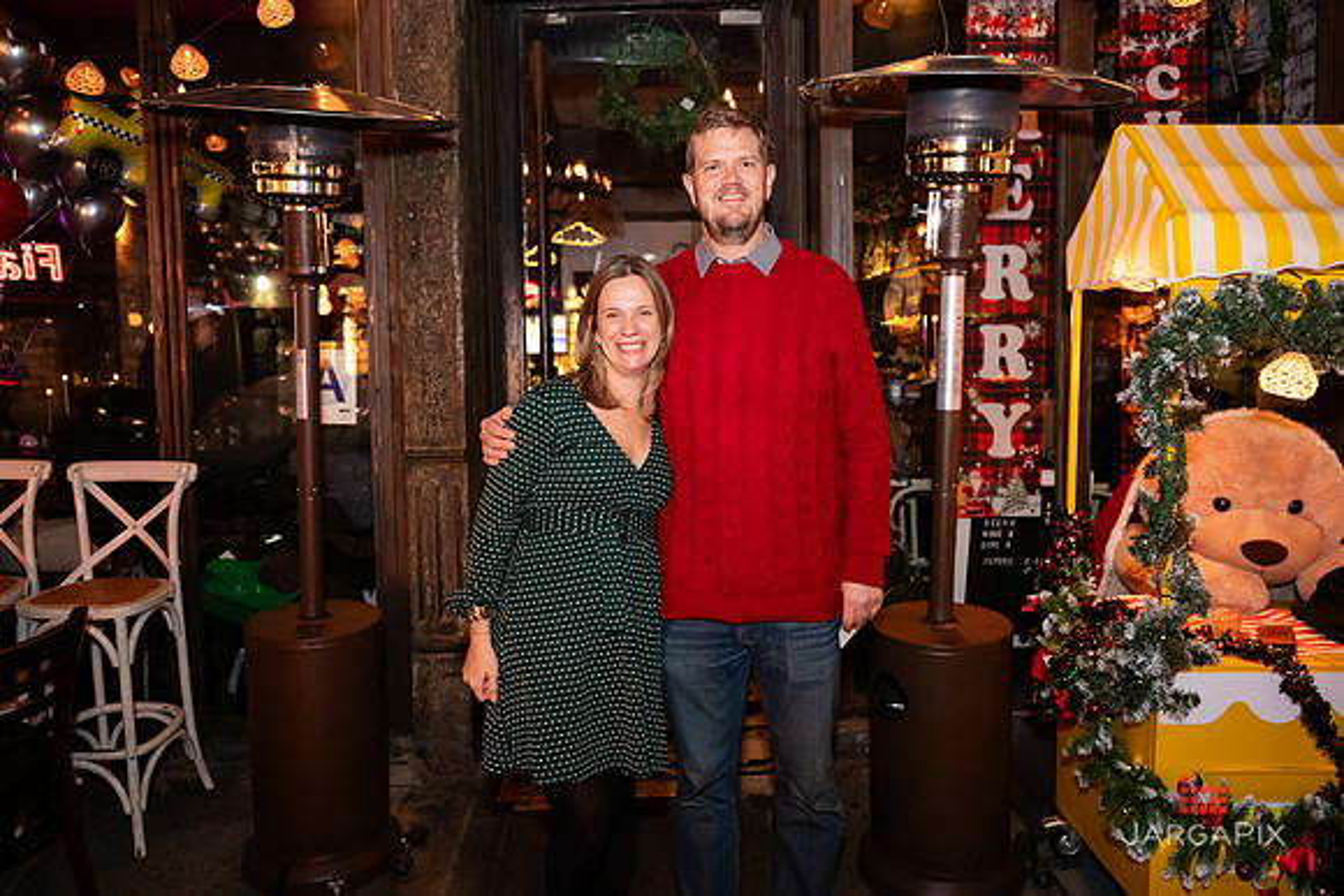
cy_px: 431
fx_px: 1078
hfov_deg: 63.9
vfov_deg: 45.1
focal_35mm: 29
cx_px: 675
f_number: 3.2
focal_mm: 27.5
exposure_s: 1/100
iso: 3200
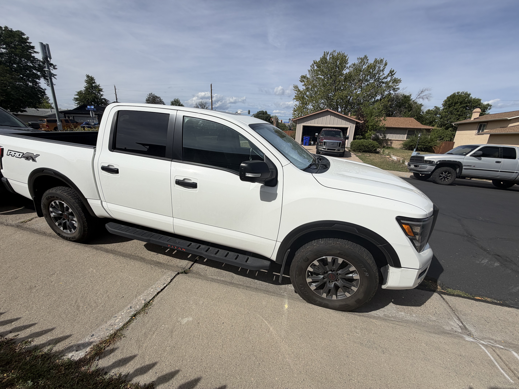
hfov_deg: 102.1
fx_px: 210
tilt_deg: -16.2
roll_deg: -2.0
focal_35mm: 14
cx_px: 260
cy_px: 194
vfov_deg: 85.7
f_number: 2.2
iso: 20
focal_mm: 2.22
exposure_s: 1/1656
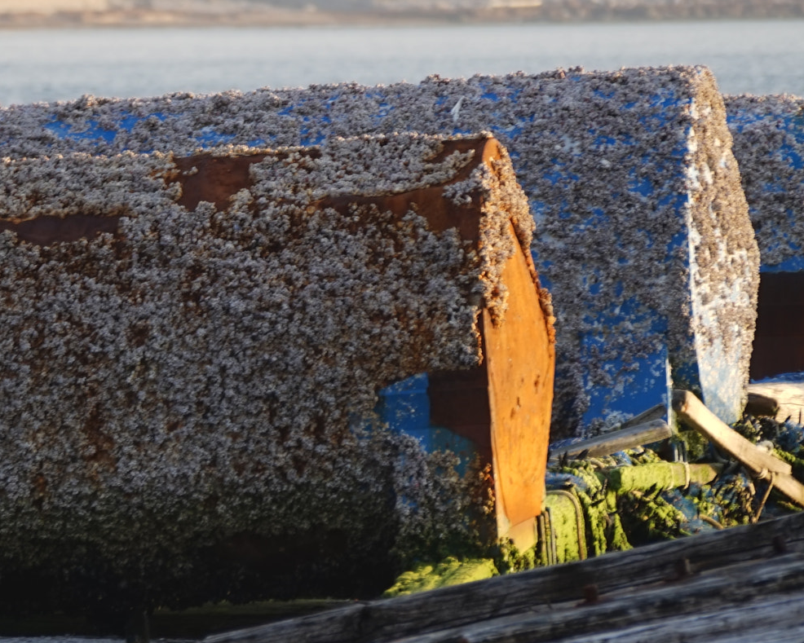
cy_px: 287
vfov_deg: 1.8
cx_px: 259
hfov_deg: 2.2
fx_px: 20871
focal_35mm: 877
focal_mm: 300
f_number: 5.6
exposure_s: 1/50
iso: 50
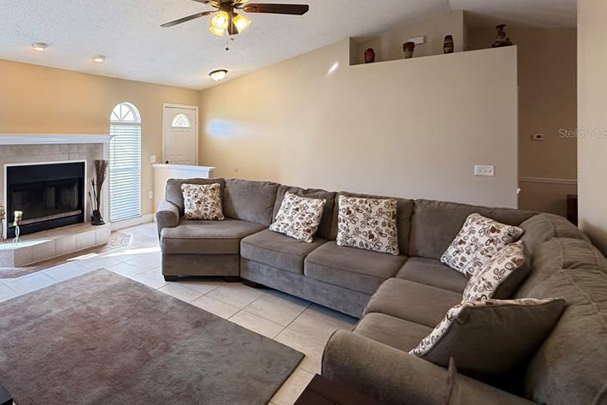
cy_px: 133
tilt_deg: +1.3
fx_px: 354
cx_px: 173
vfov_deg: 58.0
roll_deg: -0.2
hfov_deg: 76.8
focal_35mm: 21
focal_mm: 2.22
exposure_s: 1/120
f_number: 2.2
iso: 400
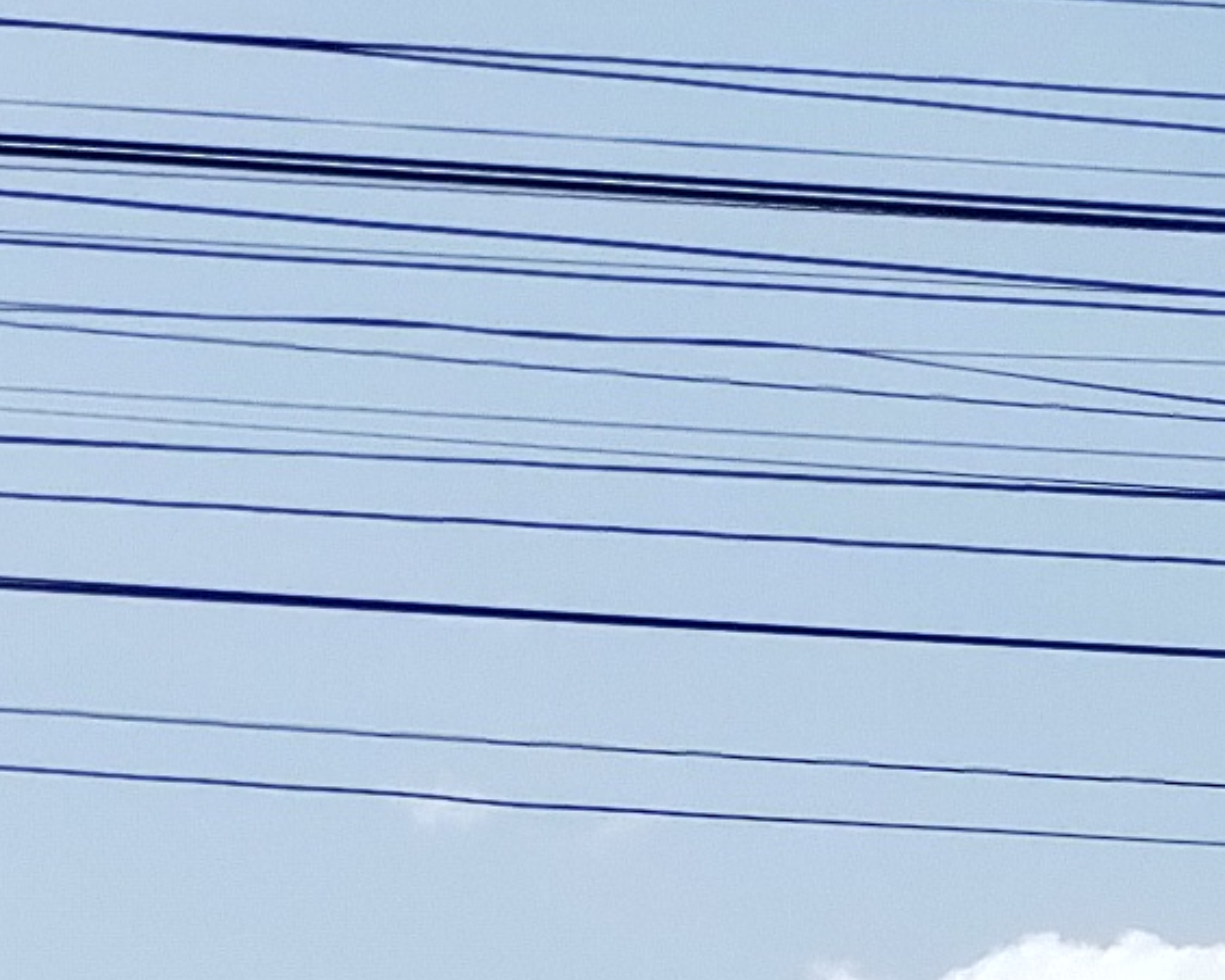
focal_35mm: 198
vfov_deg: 7.1
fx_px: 7177
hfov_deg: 8.8
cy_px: 2766
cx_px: 2928
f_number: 1.8
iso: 100
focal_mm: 4.27
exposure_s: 1/990
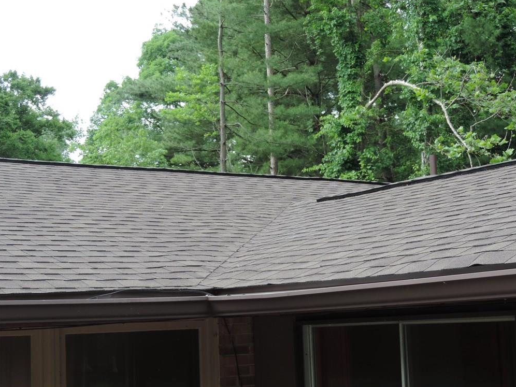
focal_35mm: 72
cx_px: 263
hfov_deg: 27.0
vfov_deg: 20.4
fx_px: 1073
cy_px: 194
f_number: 3.9
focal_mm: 12.4
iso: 80
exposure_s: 1/100
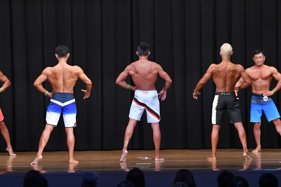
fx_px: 1311
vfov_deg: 8.2
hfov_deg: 12.2
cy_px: 94
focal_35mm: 168
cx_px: 140
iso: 8000
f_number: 5.6
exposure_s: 1/400
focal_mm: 112
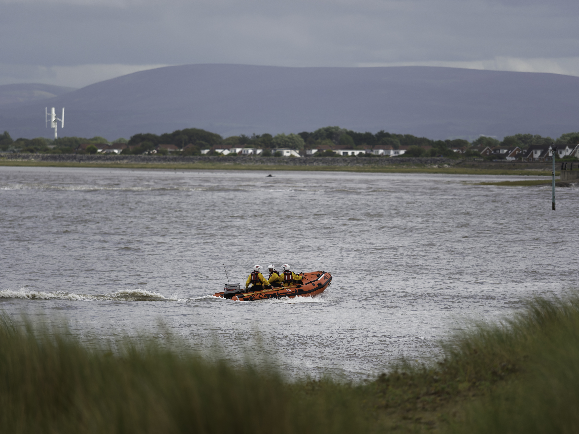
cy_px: 217
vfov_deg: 5.0
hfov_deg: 6.6
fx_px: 5017
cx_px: 290
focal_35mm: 300
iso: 200
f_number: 2.8
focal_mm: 150
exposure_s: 1/5000
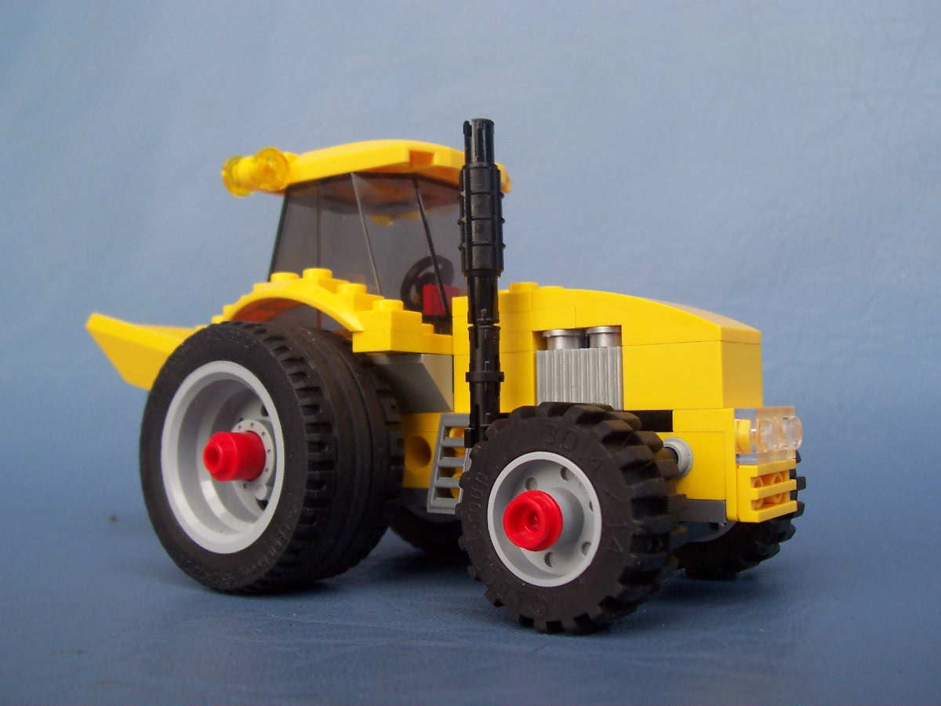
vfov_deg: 38.7
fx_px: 1006
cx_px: 470
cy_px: 353
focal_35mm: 37
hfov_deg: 50.1
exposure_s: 1/45
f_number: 2.8
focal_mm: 5.6
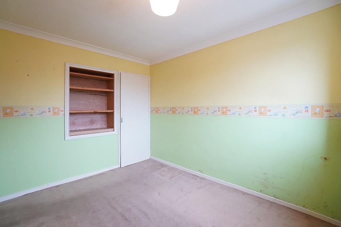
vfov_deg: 77.3
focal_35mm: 15
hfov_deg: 100.4
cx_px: 170
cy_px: 114
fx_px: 142
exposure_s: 1/80
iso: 2500
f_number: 5
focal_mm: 10
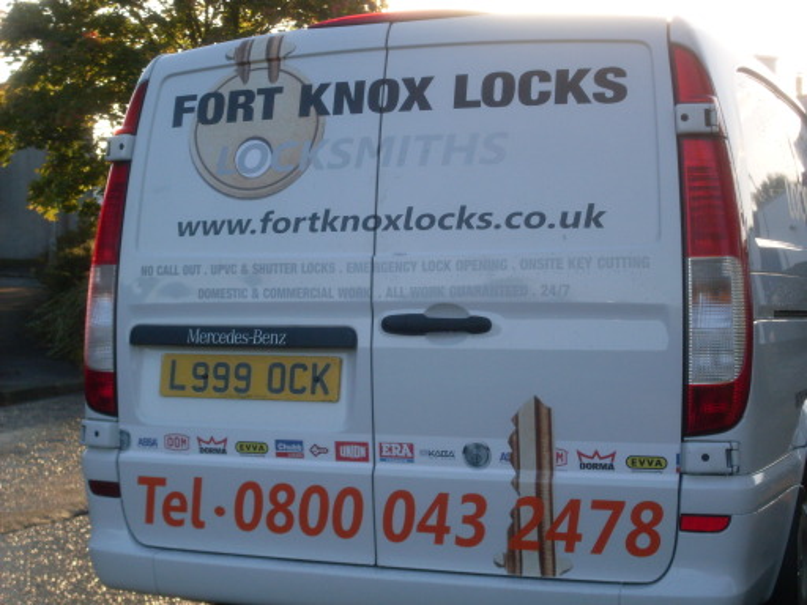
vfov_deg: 20.7
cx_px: 404
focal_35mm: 71
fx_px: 1655
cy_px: 302
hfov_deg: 27.4
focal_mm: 11.7
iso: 80
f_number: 3.7
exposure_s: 1/180
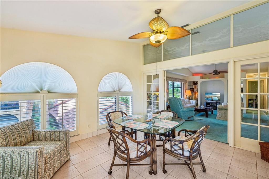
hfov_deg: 96.8
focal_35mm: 16
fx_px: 119
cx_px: 134
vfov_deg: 73.7
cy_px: 90
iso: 400
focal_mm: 16
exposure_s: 1/25
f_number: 8
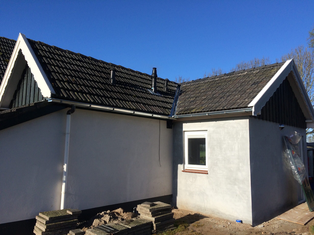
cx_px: 157
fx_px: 263
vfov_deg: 48.2
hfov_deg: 61.7
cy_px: 118
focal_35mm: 29
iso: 32
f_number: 2.2
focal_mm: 4.15
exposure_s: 1/2160
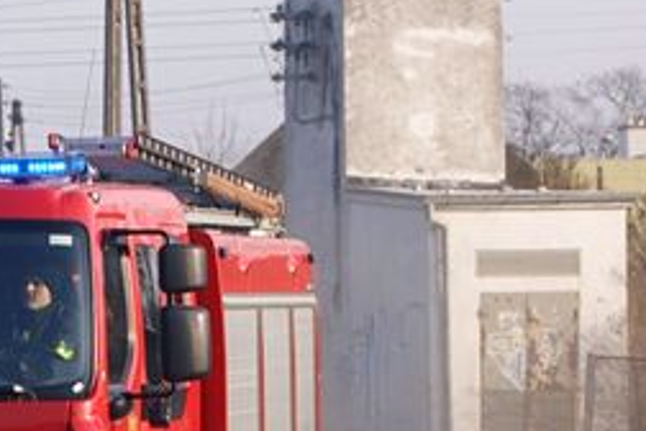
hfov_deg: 7.4
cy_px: 444
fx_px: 5001
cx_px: -36
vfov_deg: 4.9
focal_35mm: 279
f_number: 8
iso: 100
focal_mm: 55
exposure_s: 1/125
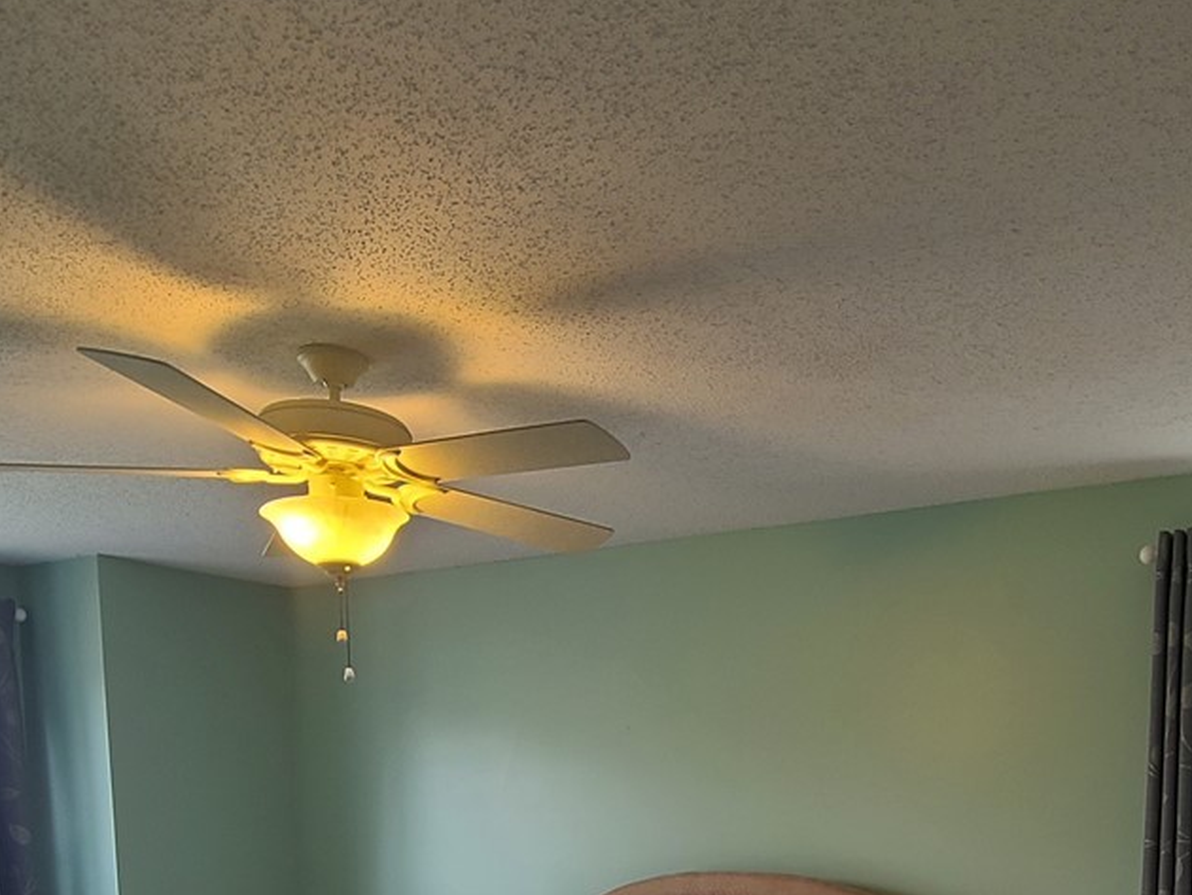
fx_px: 1137
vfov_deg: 37.2
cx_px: 781
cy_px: 944
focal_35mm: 33
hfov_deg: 54.4
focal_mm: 2.2
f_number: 2.2
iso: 64
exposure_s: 1/60
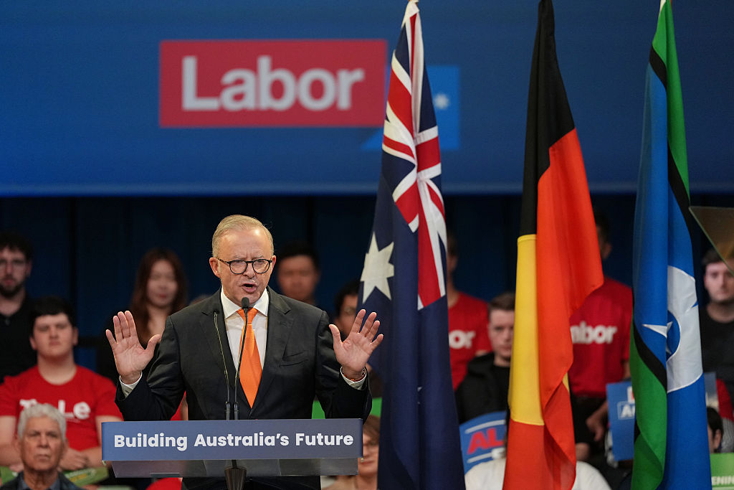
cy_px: 245
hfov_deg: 10.3
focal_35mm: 200
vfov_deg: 6.9
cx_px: 367
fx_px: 4078
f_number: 2.8
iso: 2500
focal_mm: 200
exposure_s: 1/640
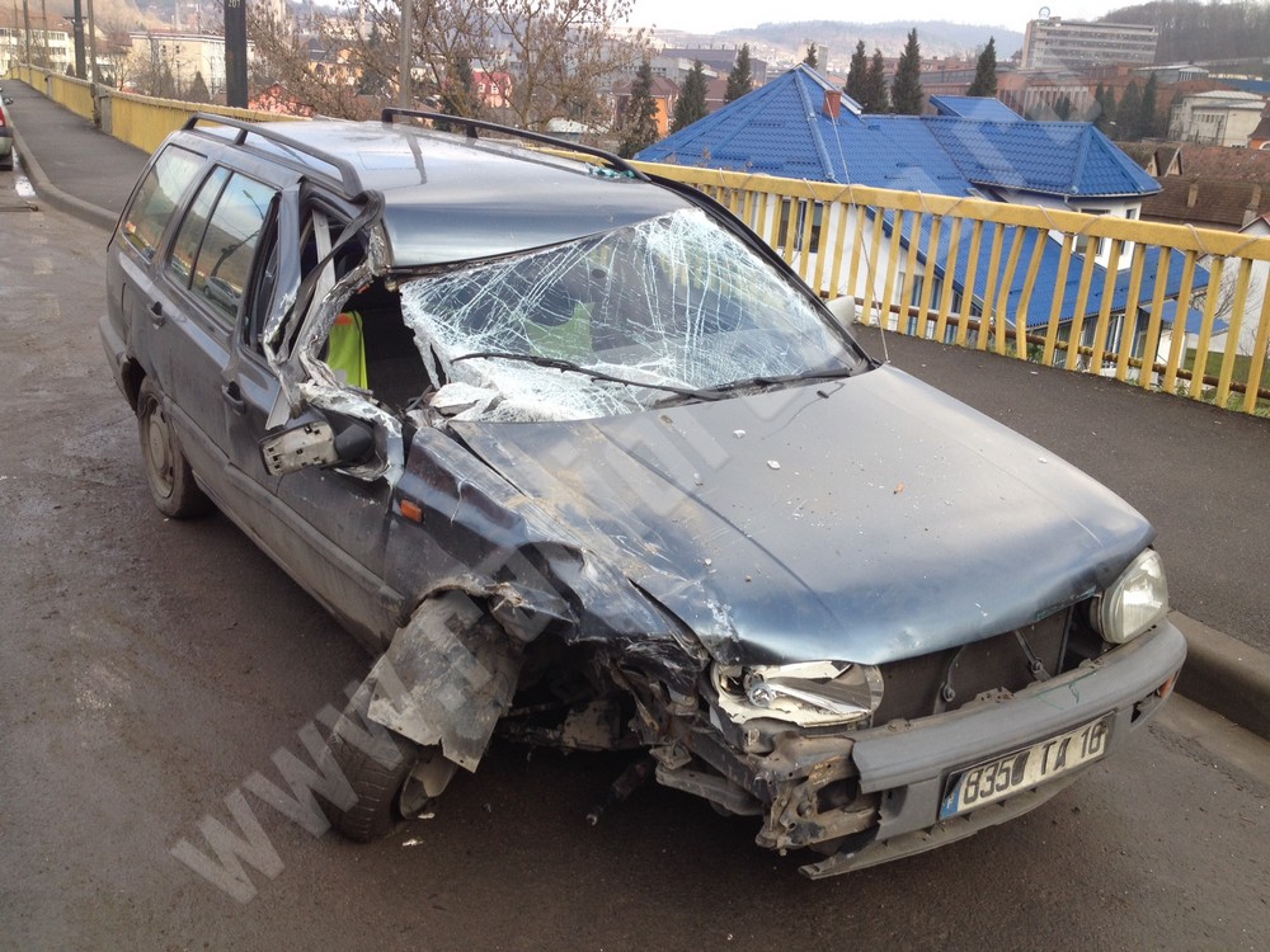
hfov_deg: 52.6
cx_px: 635
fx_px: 1284
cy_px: 476
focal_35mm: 35
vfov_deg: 40.7
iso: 50
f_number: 2.4
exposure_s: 1/315
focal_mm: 4.28
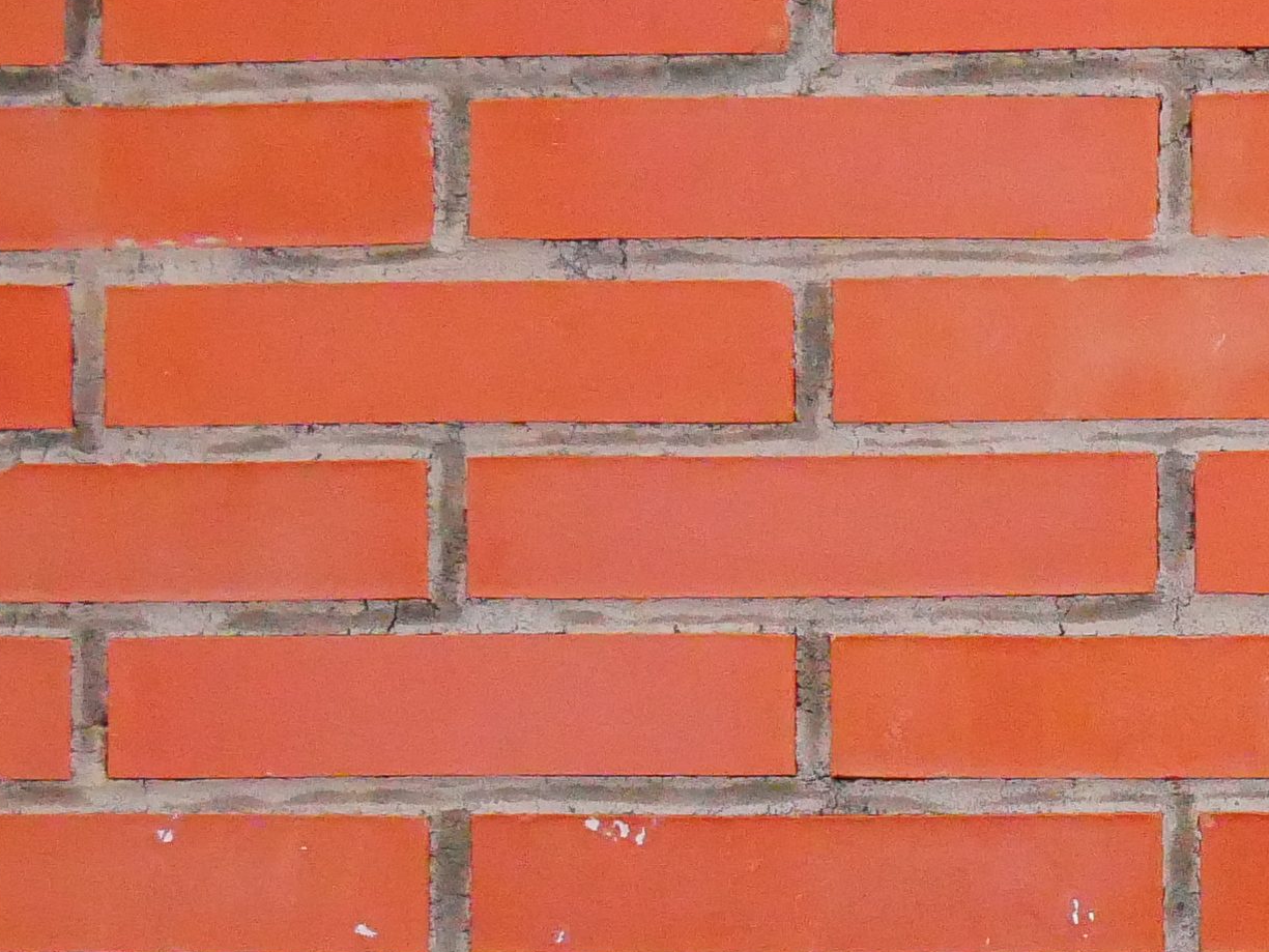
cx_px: 2065
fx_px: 5499
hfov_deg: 12.3
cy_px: 1026
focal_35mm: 150
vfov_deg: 9.8
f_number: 5.6
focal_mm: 20
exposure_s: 1/3200
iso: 3200
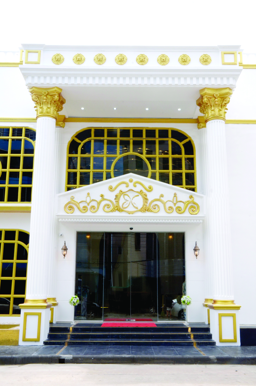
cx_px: 128
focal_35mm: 36
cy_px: 193
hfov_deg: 36.7
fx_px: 386
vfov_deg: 53.2
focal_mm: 24
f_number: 20
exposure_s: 1/160
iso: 400
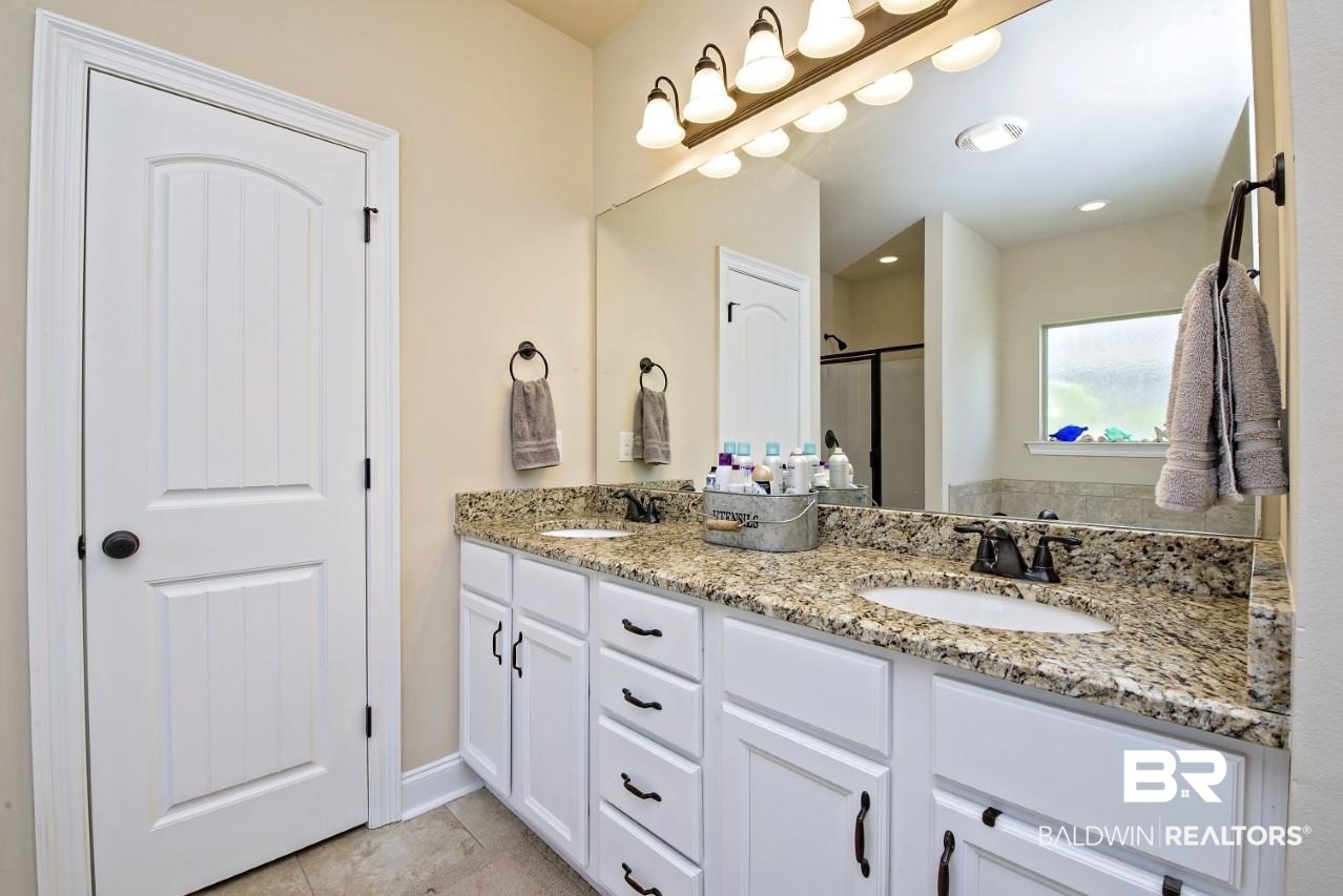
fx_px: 560
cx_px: 672
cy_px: 448
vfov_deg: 77.4
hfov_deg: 100.4
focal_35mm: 15
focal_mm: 15
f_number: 13
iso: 500
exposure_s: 1/30
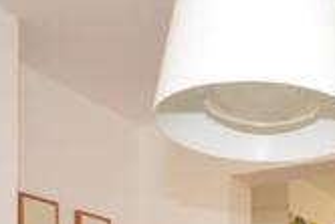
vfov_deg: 15.8
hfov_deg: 25.5
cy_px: 370
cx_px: 301
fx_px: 717
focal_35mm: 77
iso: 400
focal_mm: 13
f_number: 5.6
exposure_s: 1/40
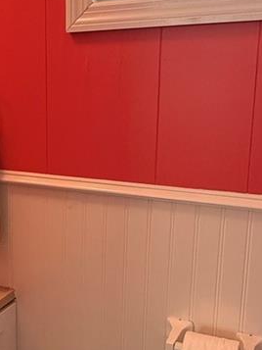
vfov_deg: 40.4
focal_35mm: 47
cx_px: 78
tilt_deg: -10.4
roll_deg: -0.6
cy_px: 181
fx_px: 474
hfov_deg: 30.6
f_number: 2.2
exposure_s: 1/120
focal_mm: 2.22
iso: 250
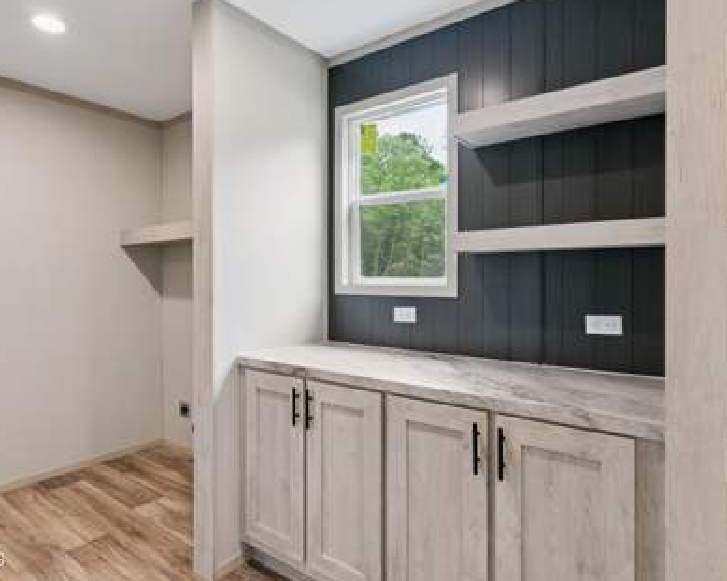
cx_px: 320
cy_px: 288
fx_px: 473
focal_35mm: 22
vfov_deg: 63.1
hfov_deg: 74.8
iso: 250
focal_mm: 19
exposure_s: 1/15
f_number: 8
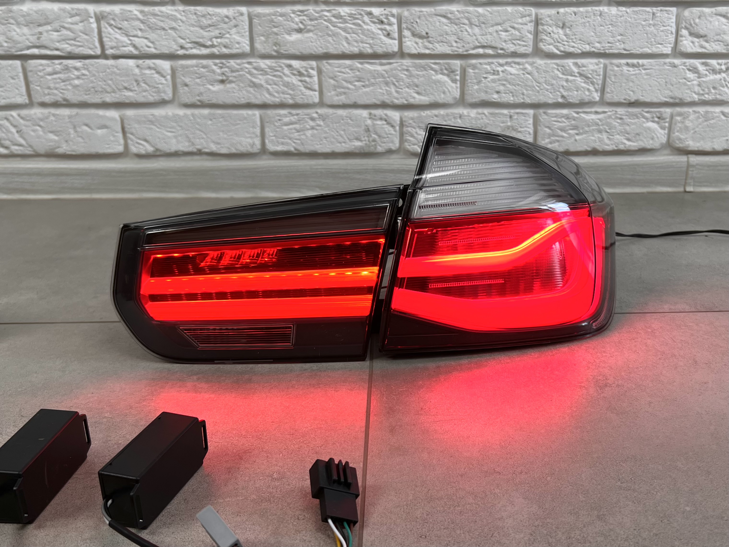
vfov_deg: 53.1
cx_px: 364
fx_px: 548
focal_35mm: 26
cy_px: 274
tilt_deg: -25.9
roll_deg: -2.0
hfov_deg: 67.3
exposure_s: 1/207
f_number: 1.5
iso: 40
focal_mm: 5.7
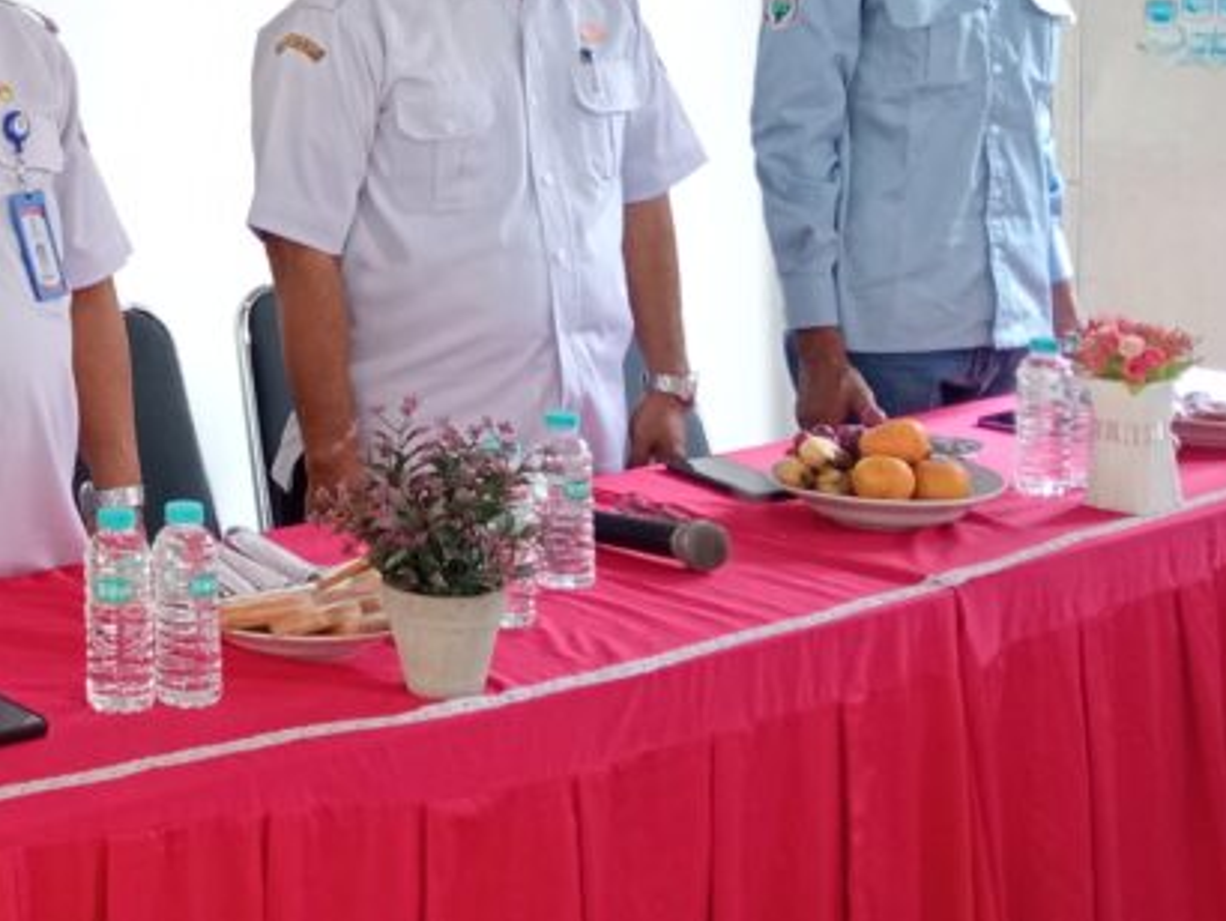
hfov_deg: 25.8
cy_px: 85
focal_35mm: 70
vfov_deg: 20.6
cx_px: -99
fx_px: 2481
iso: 689
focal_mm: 3.98
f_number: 1.8
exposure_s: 1/33.3
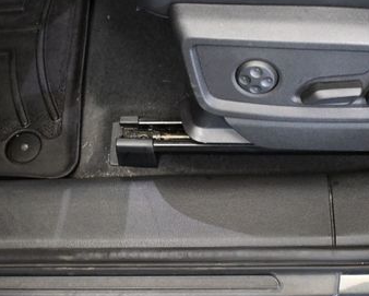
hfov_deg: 29.5
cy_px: 187
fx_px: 700
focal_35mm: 64
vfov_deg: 23.8
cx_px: 171
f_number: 3.5
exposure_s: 1/60
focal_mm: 18
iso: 3600
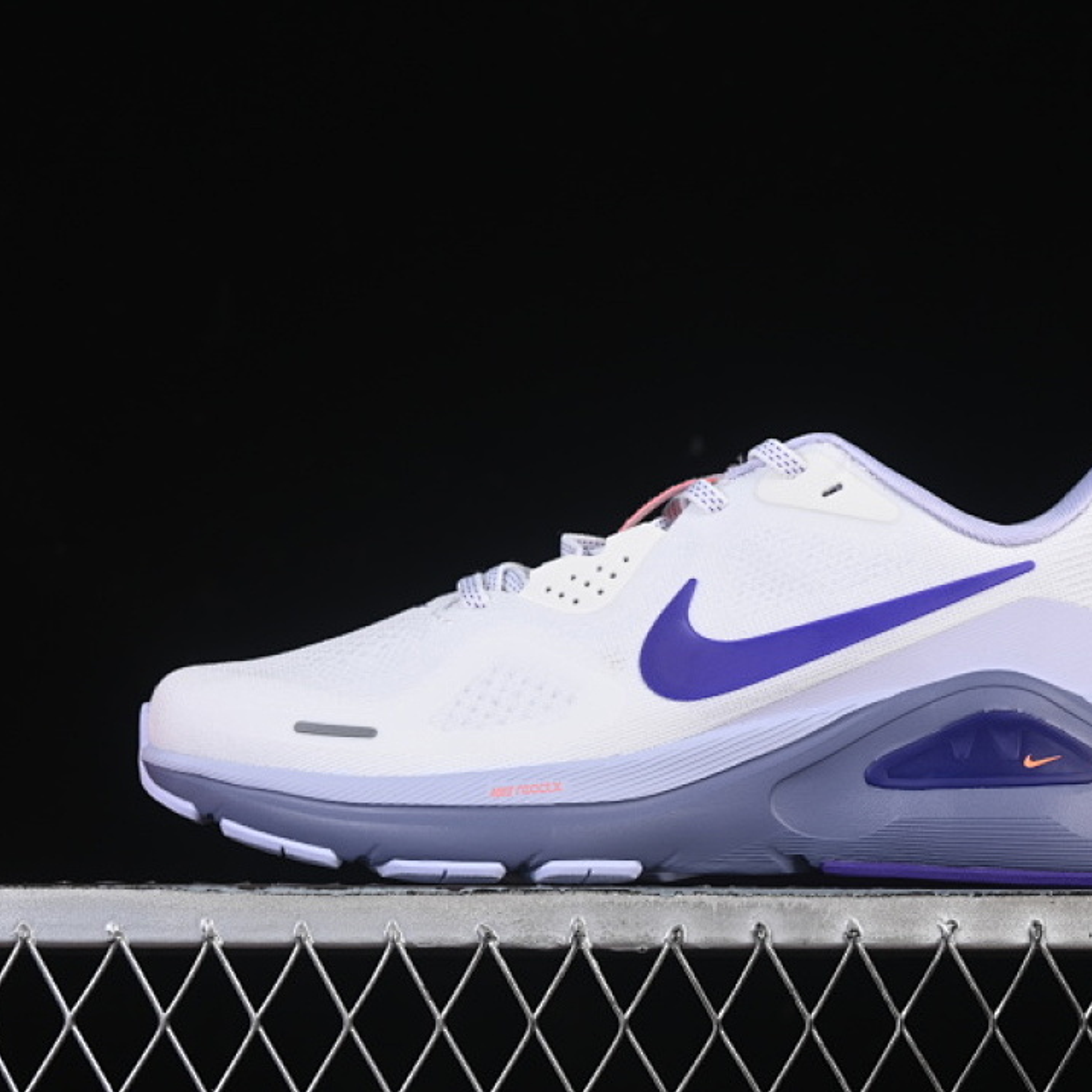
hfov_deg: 18.1
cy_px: 547
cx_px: 694
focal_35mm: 96
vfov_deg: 18.1
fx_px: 3426
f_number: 8
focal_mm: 50
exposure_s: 1/100
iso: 160
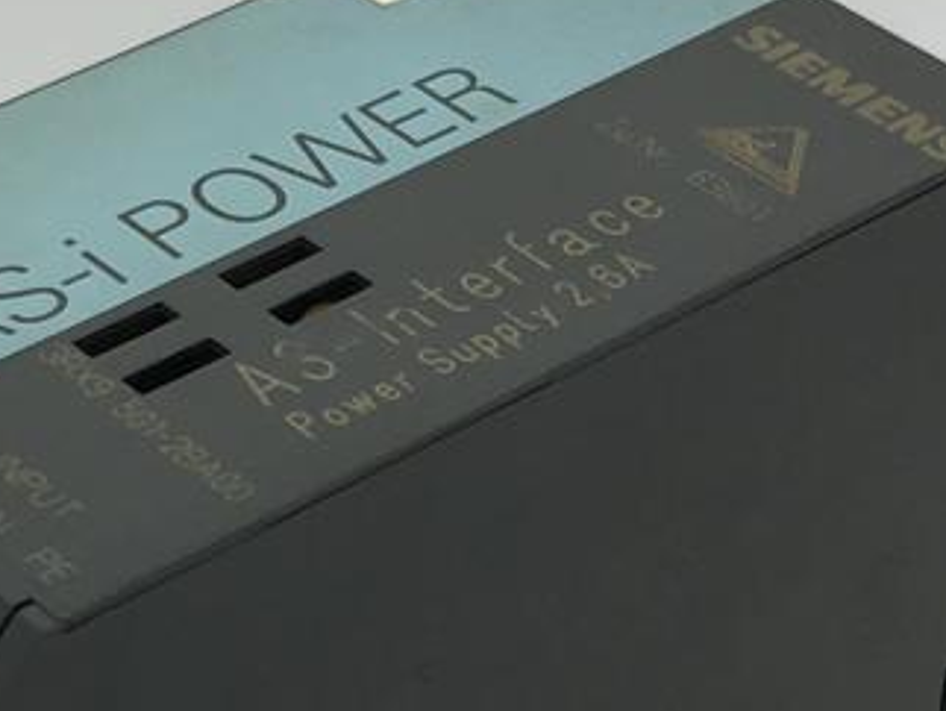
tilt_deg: -37.4
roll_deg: -0.3
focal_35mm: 144
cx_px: 282
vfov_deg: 10.3
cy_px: 546
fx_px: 3938
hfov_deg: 13.7
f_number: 2.2
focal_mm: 4.15
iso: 25
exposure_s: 1/195
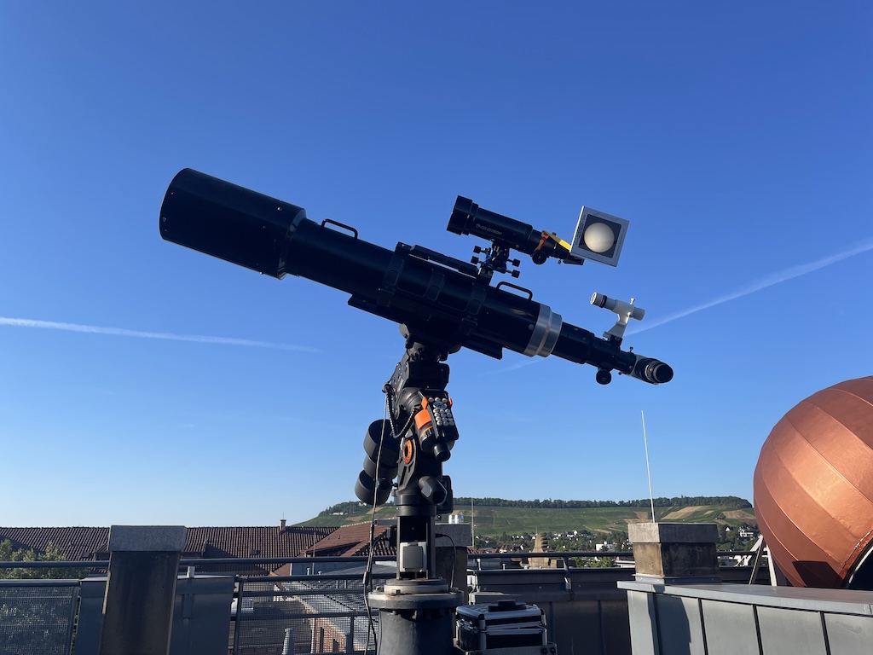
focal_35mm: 26
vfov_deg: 53.1
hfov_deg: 67.3
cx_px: 436
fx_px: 656
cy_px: 328
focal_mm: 4.2
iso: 32
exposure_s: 1/2506
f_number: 1.6
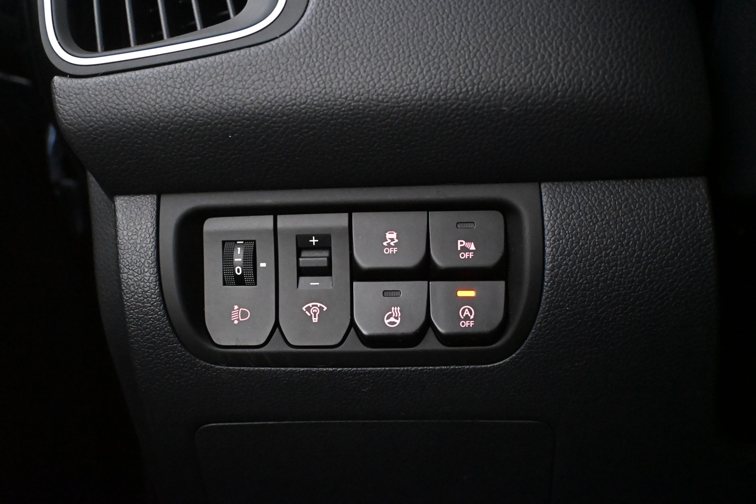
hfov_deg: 56.1
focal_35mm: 34
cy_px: 252
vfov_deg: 39.1
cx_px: 378
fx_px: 709
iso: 11400
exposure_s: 1/60
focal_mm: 22.5
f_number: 4
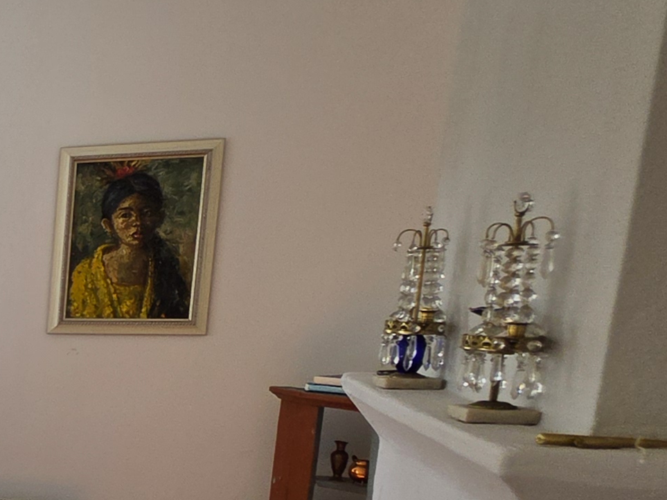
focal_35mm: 54
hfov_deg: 22.9
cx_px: -486
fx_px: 1040
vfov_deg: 25.6
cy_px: 510
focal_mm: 2.2
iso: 32
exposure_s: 1/288
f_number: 1.9
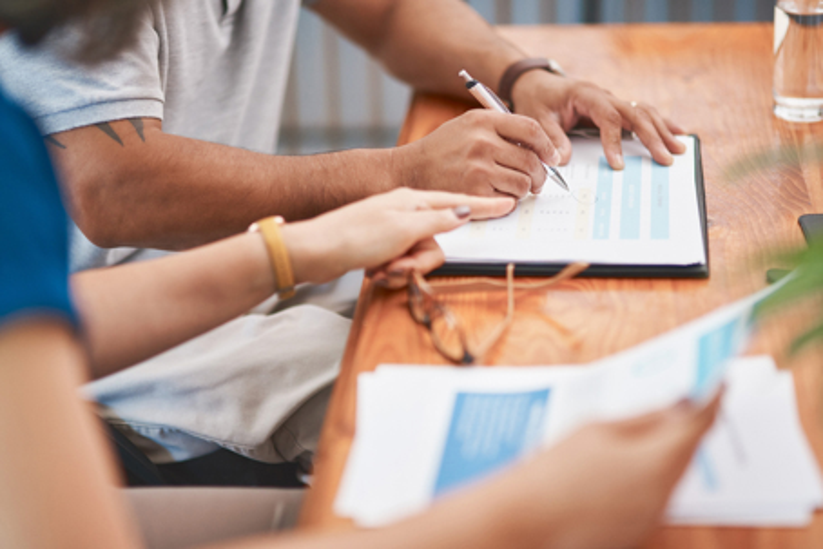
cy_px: 274
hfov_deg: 23.9
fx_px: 1944
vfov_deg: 16.1
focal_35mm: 85
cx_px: 412
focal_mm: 85
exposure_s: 1/640
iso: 800
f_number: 1.6
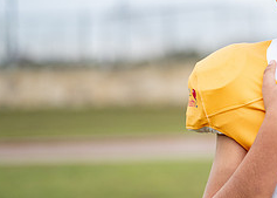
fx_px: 1101
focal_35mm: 140
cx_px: 349
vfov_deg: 10.3
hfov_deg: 13.9
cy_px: 84
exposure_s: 1/1250
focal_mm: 50
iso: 320
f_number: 1.2
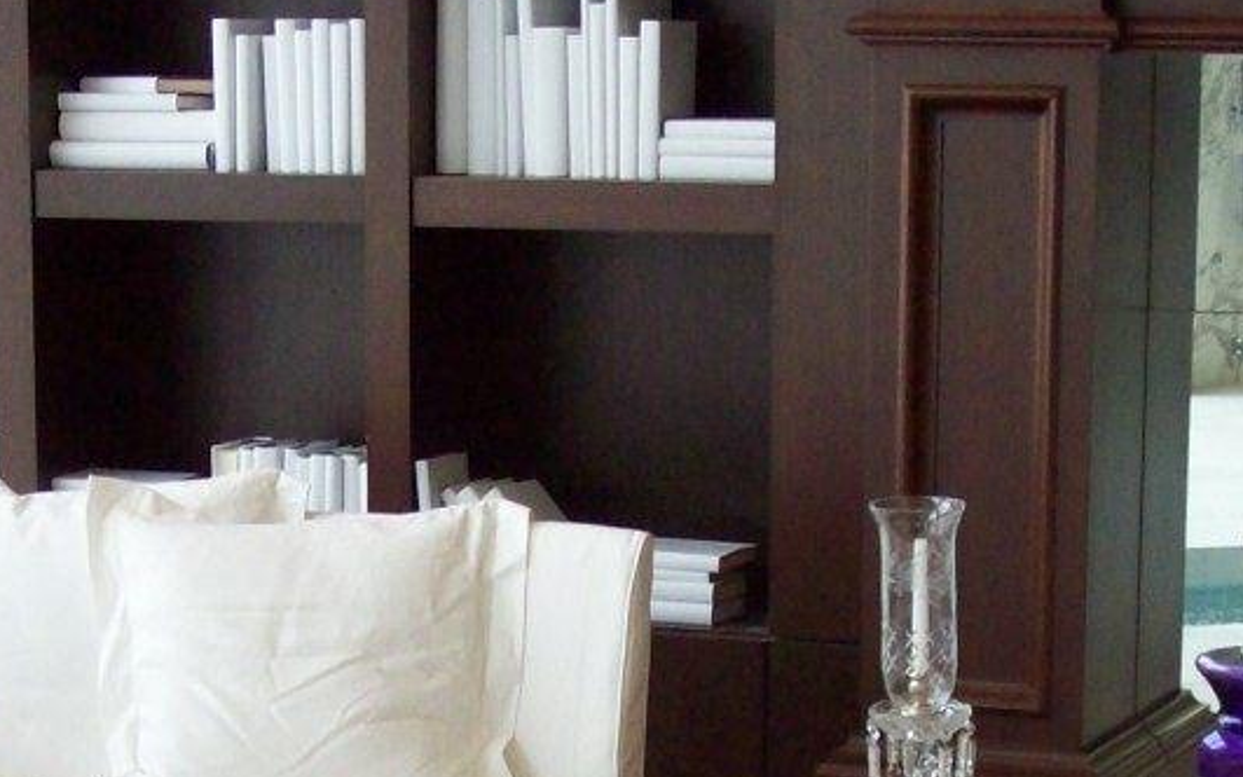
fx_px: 3896
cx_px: 536
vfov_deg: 11.3
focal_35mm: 115
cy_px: 793
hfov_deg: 18.1
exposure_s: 1/83.5
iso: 200
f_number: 3
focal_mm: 7.6
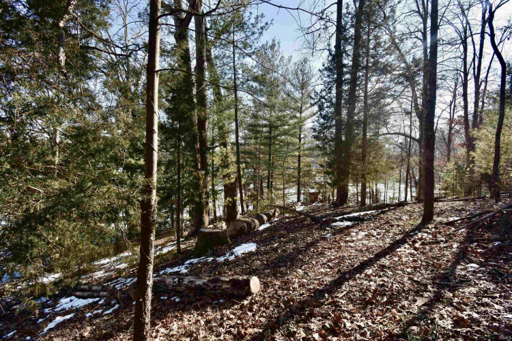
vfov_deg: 77.3
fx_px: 213
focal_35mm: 15
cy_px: 170
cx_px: 256
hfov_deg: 100.4
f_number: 11
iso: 200
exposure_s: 1/125
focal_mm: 10
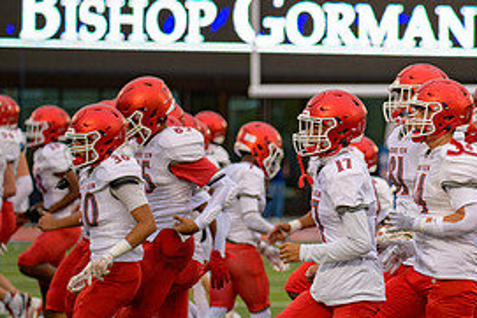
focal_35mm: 300
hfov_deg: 6.8
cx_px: 473
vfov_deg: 4.6
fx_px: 3977
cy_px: 210
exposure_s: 1/500
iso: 160
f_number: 2.8
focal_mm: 140
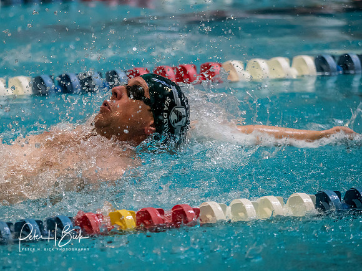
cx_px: 122
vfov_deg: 3.6
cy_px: 174
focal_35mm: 415
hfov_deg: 4.8
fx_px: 4345
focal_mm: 150
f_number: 2.8
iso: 1600
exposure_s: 1/1000
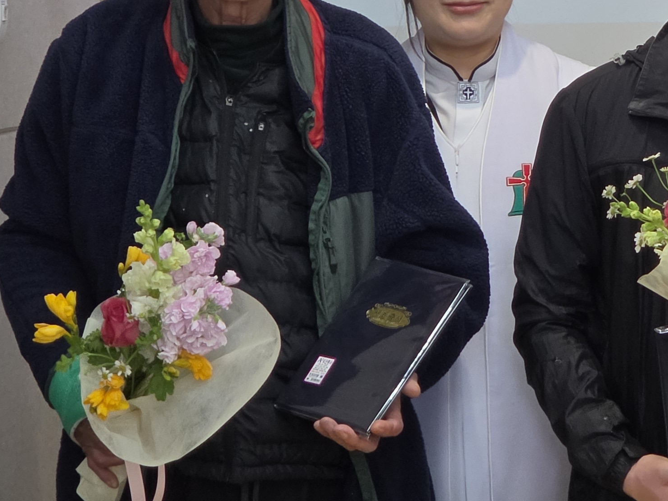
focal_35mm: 186
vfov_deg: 8.0
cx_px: 688
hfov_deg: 10.5
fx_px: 3589
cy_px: 63
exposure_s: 1/120
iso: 160
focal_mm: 7
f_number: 2.4
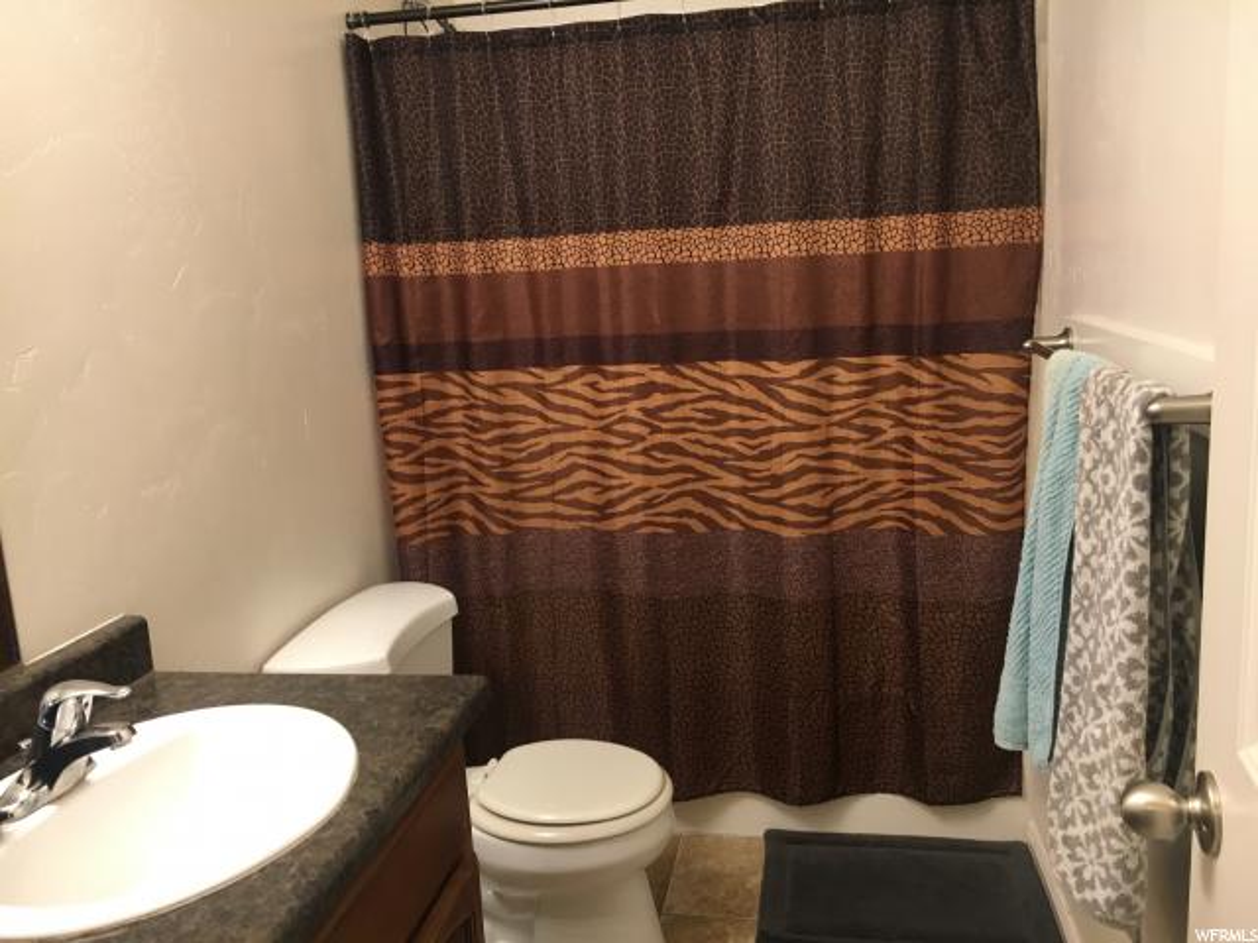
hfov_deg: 61.7
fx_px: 1054
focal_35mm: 29
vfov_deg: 48.2
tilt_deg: -12.9
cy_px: 472
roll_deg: +3.1
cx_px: 629
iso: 100
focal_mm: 4.15
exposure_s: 1/30
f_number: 2.2
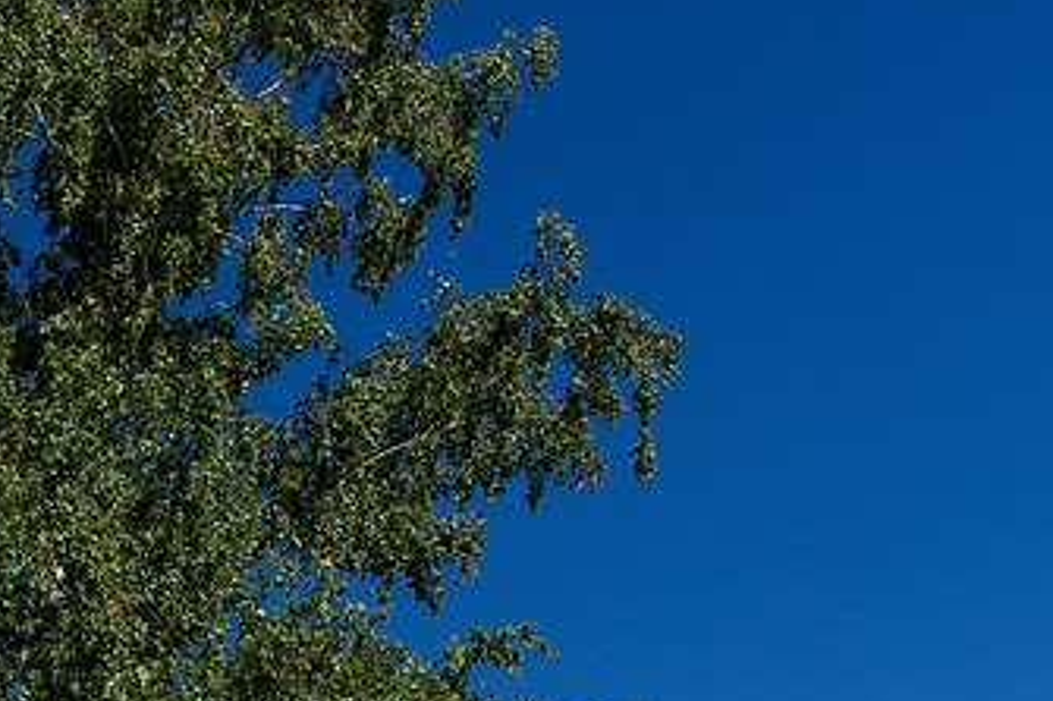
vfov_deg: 15.1
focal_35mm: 86
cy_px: 921
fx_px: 2514
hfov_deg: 20.6
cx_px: -468
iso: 100
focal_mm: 24
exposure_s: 1/400
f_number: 11
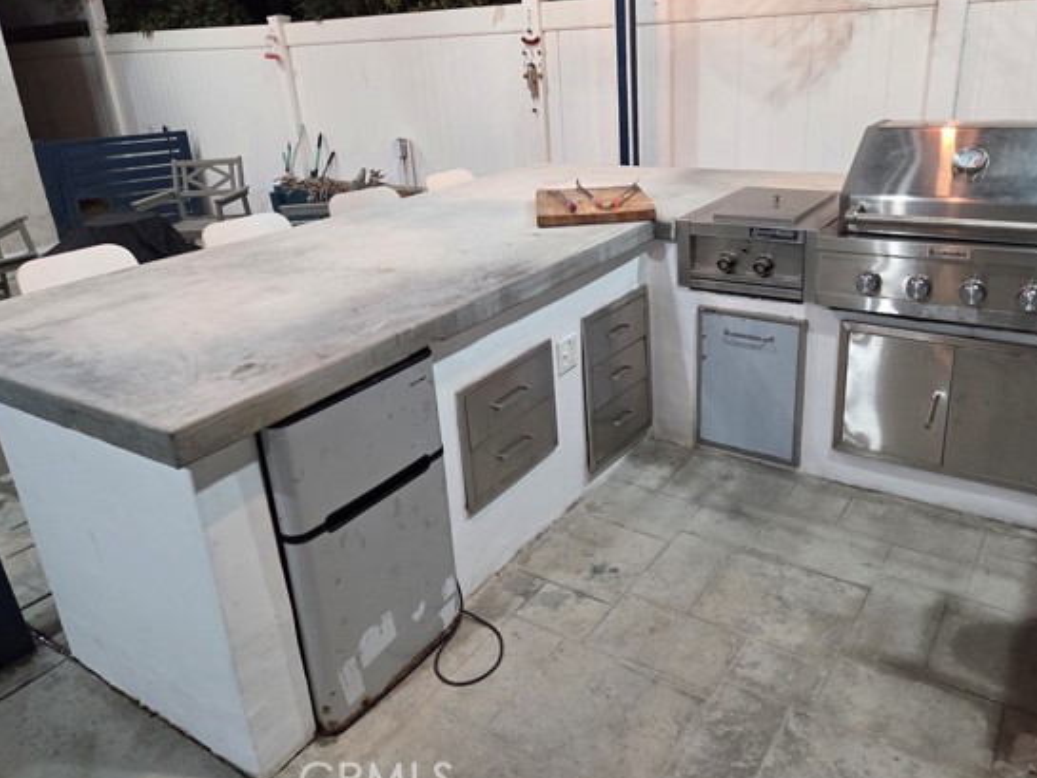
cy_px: 350
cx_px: 594
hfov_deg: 65.0
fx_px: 809
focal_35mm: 27
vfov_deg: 51.3
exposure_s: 1/120
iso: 800
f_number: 1.8
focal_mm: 5.4
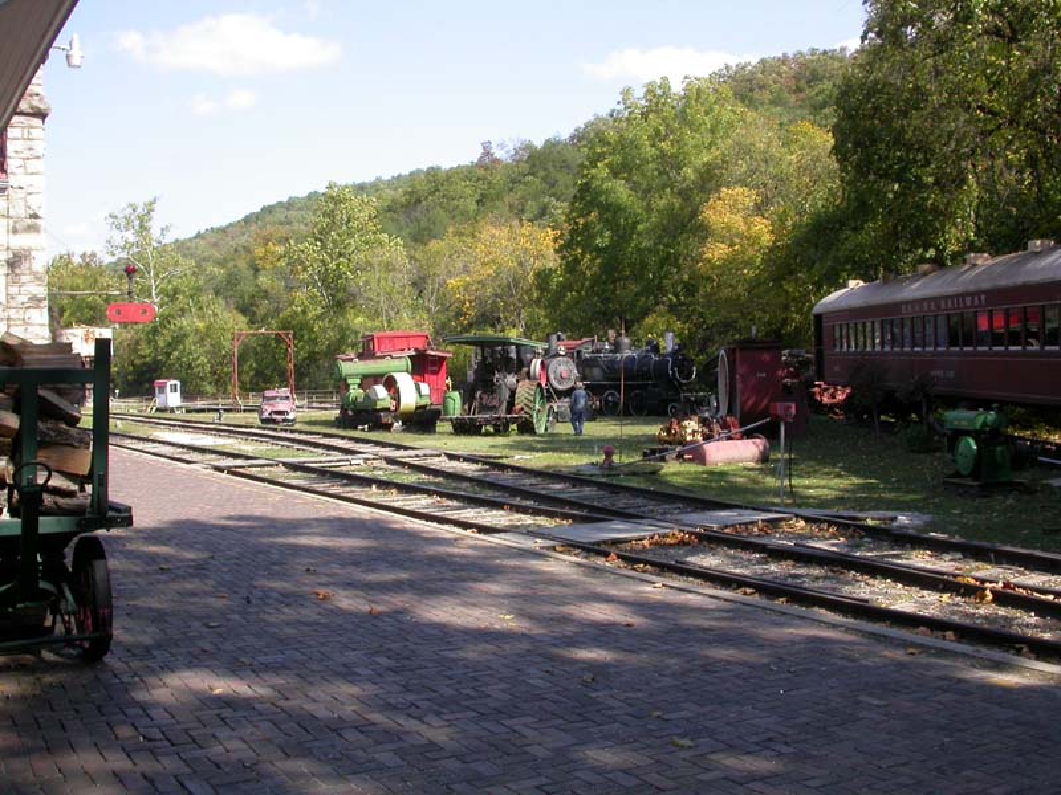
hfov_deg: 49.0
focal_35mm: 38
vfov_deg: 37.7
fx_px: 1165
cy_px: 398
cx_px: 530
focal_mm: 7.85
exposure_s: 1/205
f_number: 6
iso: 100
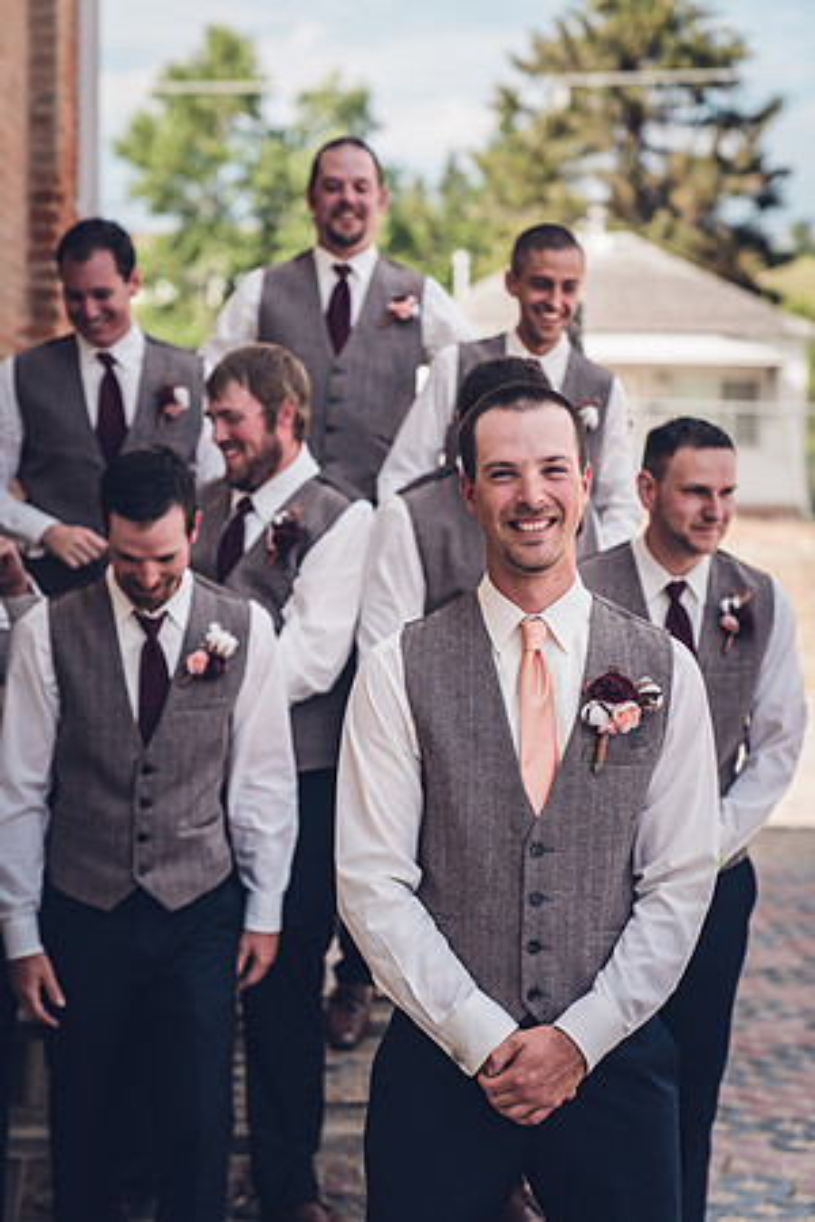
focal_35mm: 70
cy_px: 611
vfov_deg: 28.8
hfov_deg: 19.5
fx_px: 2377
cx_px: 408
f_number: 2.8
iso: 100
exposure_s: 1/640
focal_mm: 70
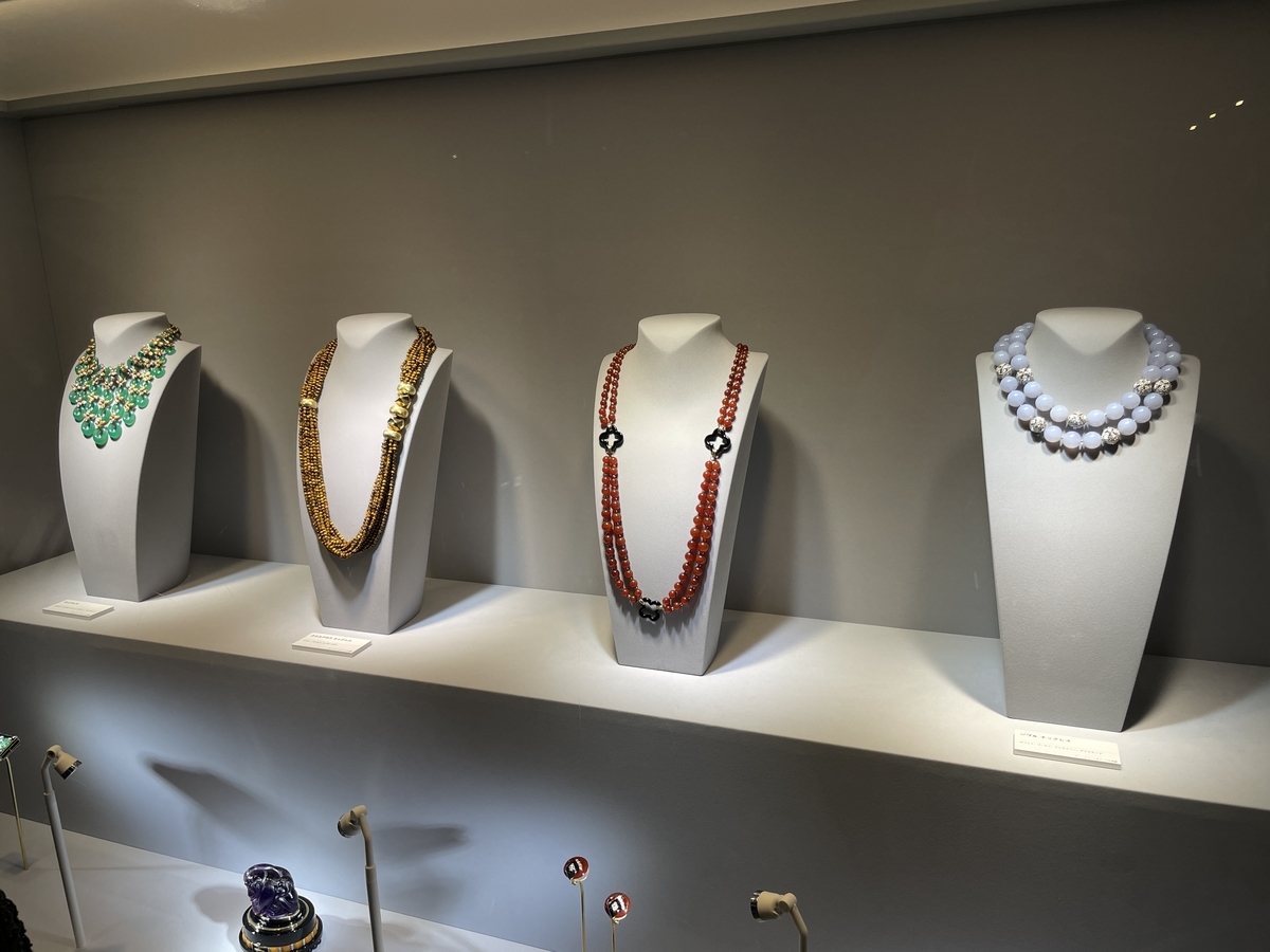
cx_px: 635
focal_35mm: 26
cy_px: 476
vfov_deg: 53.1
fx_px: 954
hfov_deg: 67.3
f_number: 1.6
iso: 50
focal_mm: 4.2
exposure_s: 1/100
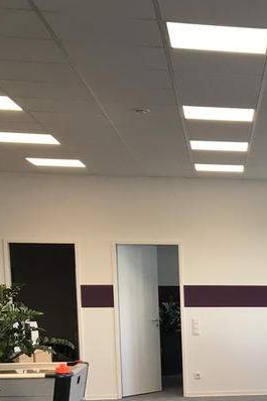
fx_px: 913
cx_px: 473
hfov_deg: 14.7
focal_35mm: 82
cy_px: 390
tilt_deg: -5.8
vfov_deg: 23.8
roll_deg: -1.1
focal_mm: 3.99
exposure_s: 1/100
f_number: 1.8
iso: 32
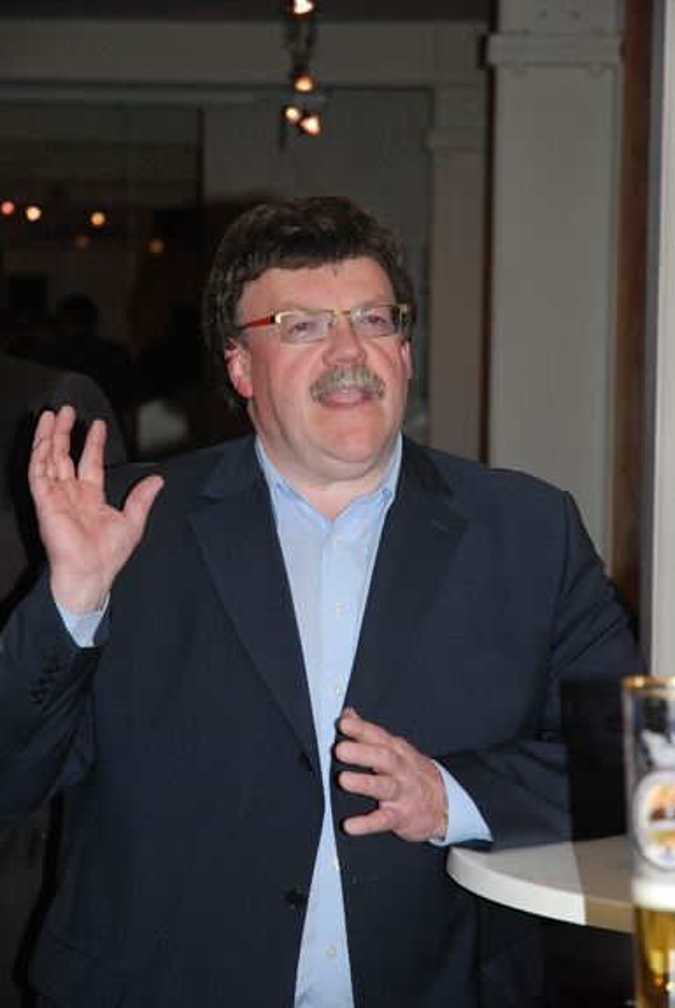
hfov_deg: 13.1
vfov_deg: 19.4
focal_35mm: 105
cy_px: 504
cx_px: 338
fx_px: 2944
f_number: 4.5
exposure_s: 1/125
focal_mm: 70
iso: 400
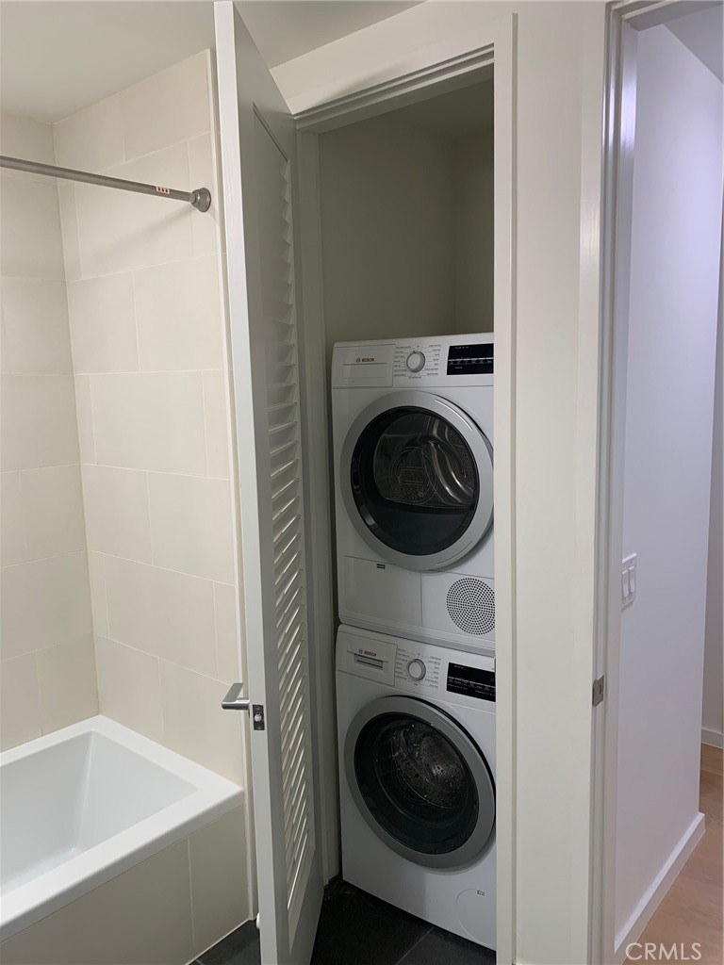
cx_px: 362
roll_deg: +1.5
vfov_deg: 67.3
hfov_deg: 53.1
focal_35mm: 26
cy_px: 482
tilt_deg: -6.7
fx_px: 725
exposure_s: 1/60
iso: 64
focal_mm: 4.25
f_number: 1.8
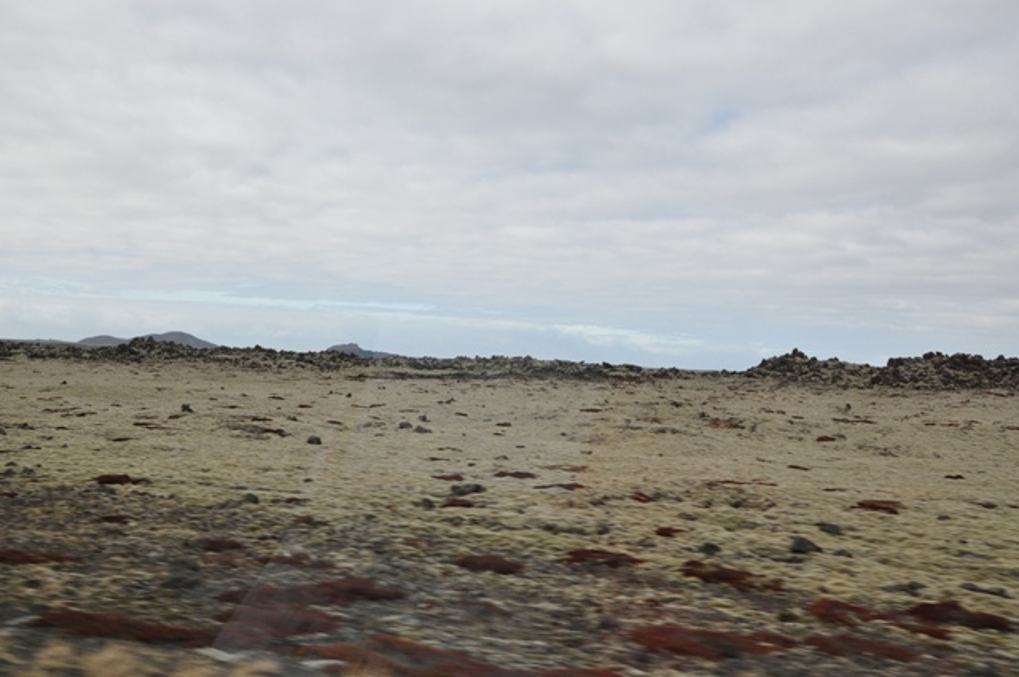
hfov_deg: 59.6
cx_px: 510
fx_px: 890
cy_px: 338
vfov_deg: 41.6
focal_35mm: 32
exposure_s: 1/320
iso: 400
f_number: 11
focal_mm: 21
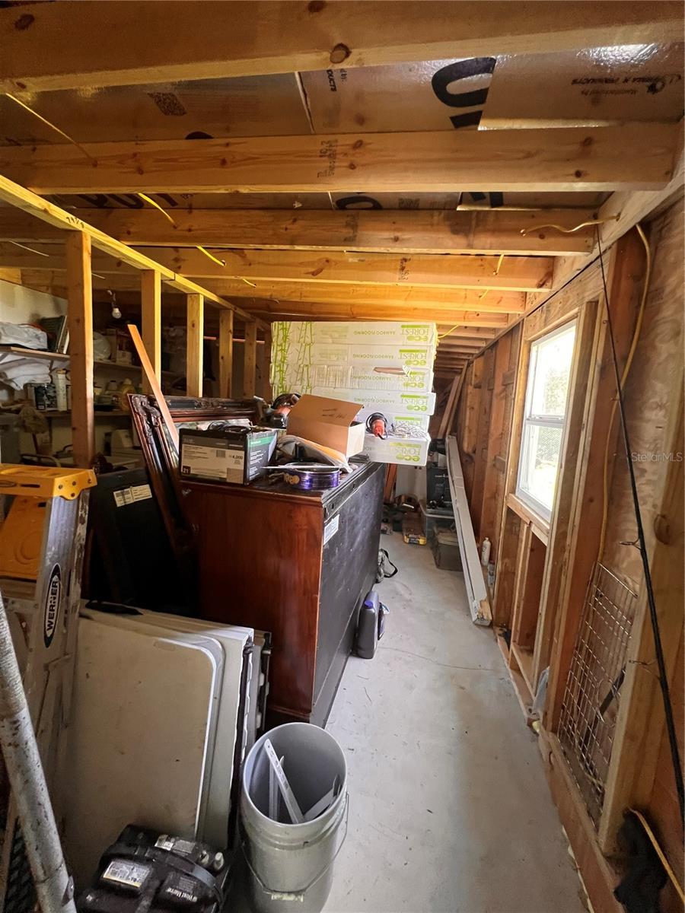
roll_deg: -2.8
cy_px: 456
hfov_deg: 89.9
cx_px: 342
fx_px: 343
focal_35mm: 13
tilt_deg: -8.3
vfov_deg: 106.2
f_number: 1.8
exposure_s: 1/60
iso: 500
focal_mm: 1.57
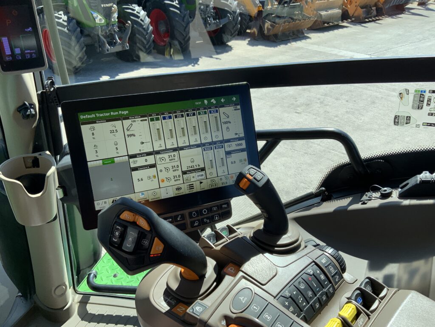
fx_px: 364
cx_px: 218
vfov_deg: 48.2
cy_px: 164
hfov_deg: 61.7
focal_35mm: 29
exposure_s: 1/781
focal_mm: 3
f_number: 1.8
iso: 16
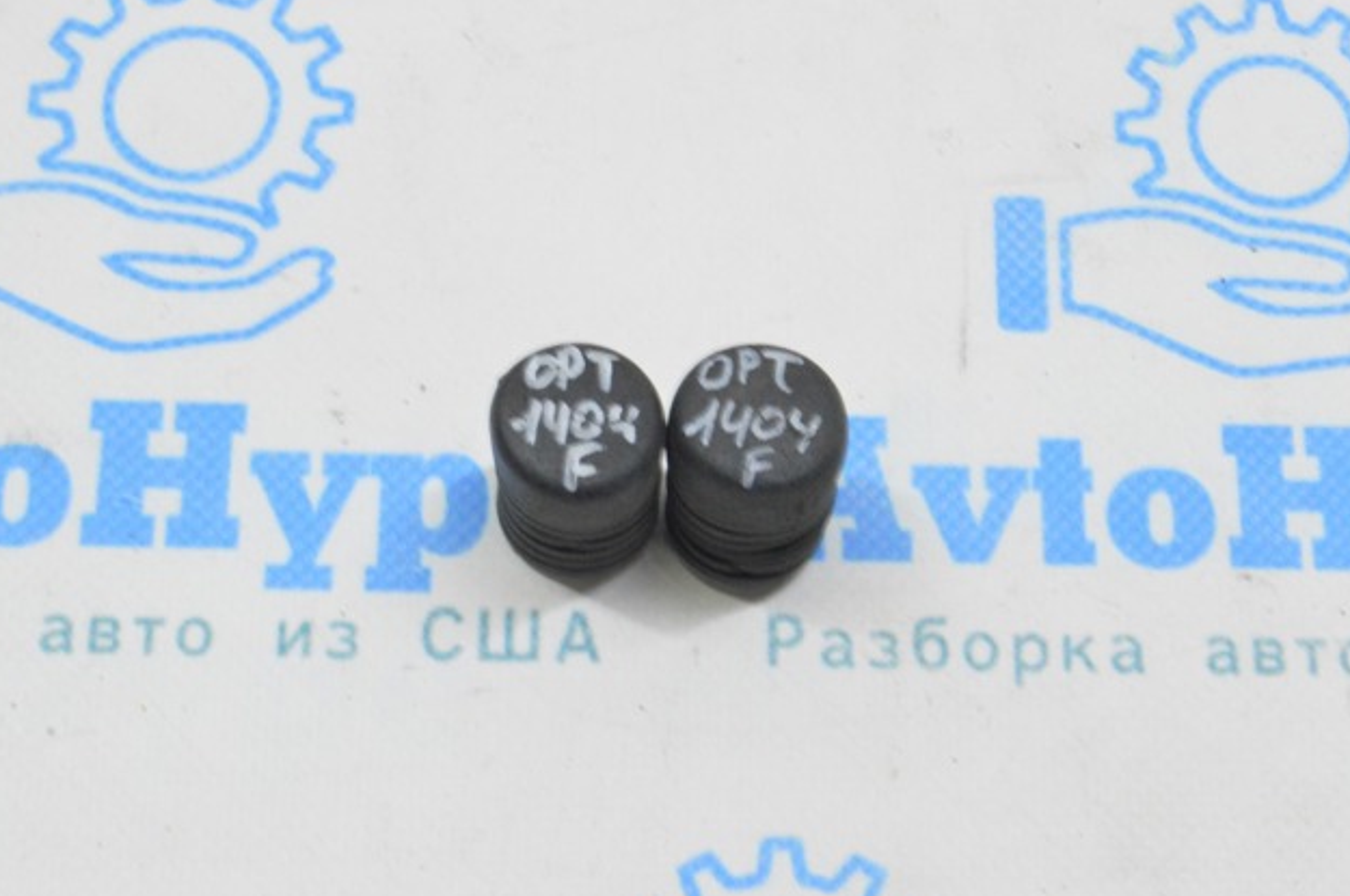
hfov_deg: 24.1
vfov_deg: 16.1
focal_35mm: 85
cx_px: 665
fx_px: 3165
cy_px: 454
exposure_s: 1/15
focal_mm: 55
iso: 6400
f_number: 20
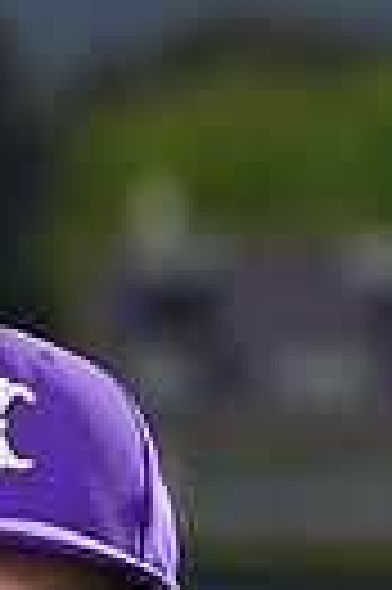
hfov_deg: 1.5
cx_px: 25
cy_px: 1108
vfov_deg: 2.3
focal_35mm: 901
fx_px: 14754
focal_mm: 203
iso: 100
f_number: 8
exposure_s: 1/250
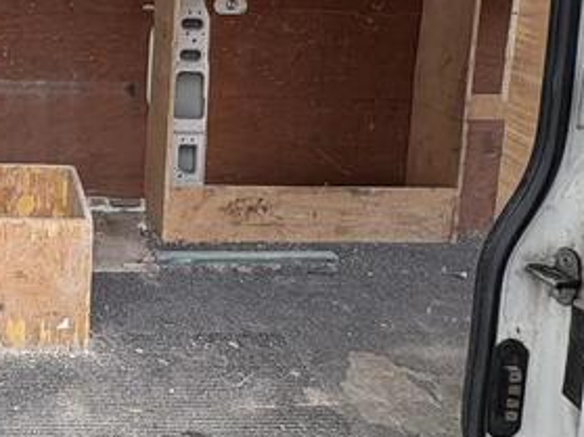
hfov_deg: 37.8
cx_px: 6
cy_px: 15
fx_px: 759
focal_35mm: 45
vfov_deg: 30.2
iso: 64
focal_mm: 2.22
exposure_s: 1/194
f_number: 2.2
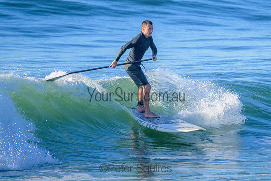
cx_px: 177
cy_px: 63
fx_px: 7881
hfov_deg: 2.0
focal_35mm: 1047
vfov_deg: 1.3
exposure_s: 1/2000
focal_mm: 800
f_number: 11
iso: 1100
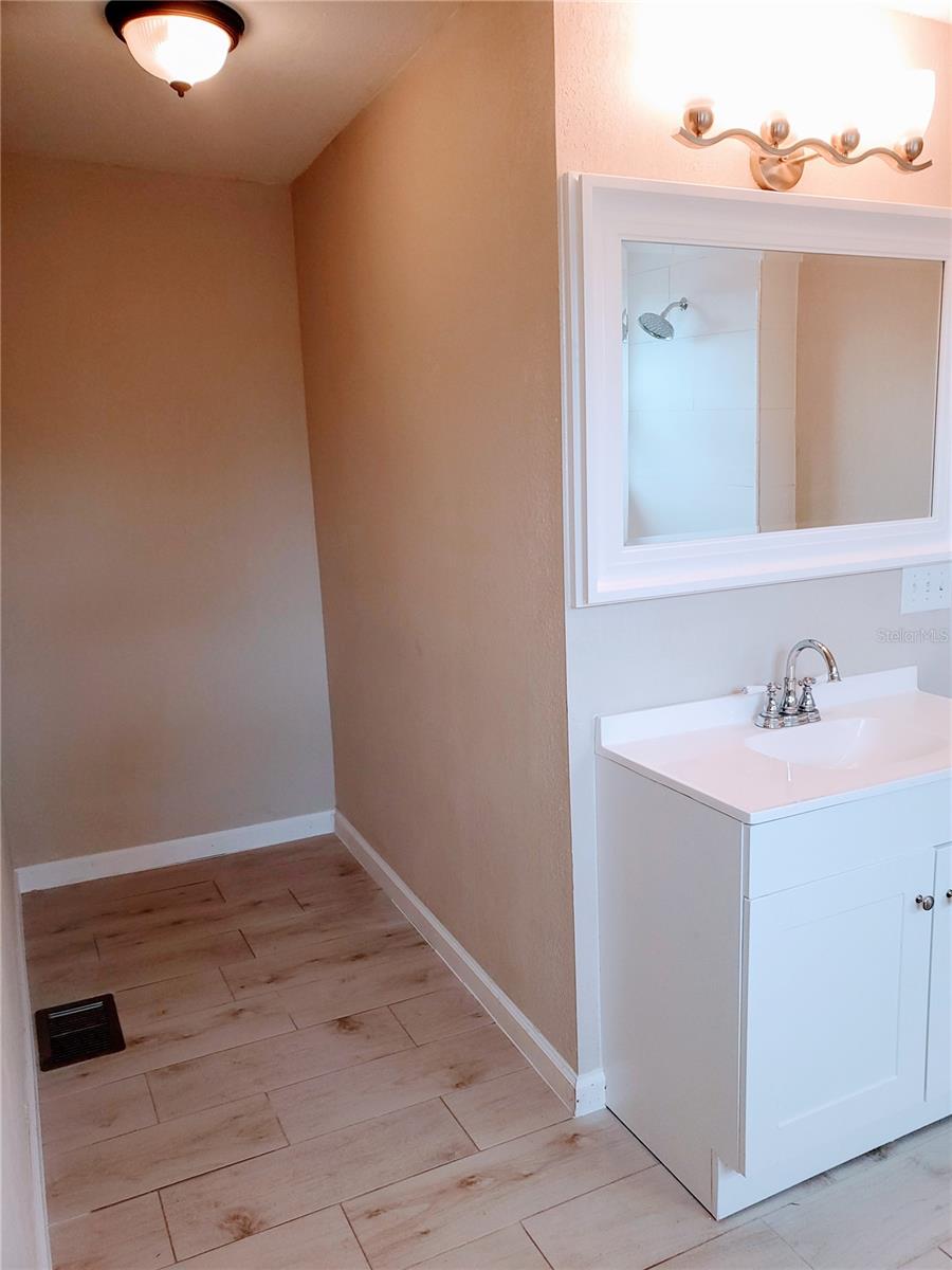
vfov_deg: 67.3
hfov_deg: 53.1
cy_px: 635
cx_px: 476
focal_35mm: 26
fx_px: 953
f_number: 2.4
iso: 80
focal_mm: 4.3
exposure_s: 1/60
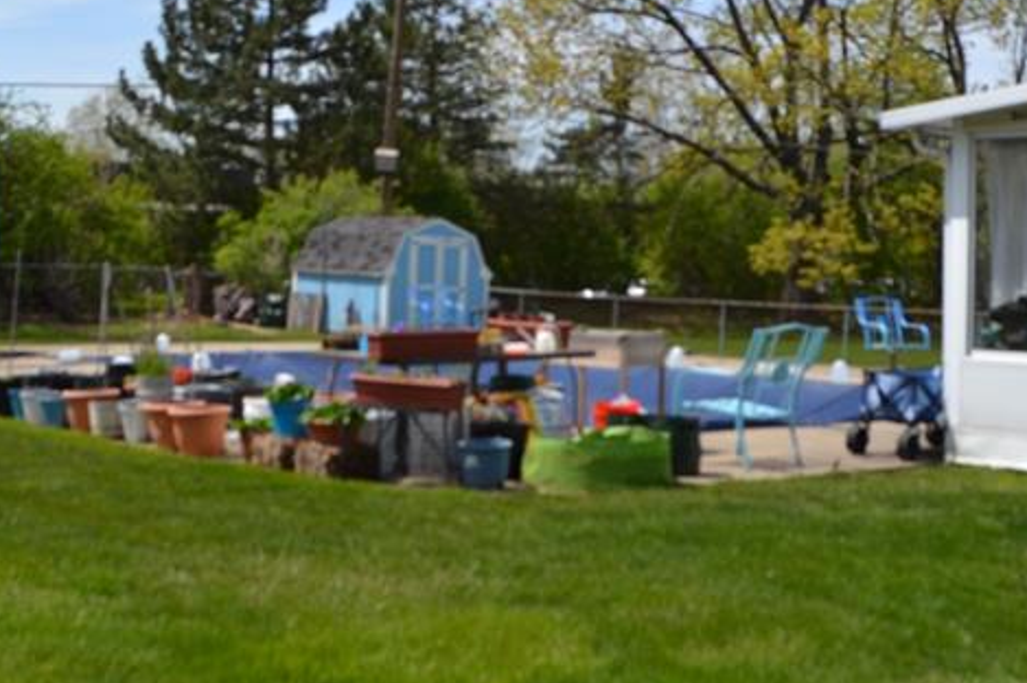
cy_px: 256
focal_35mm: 59
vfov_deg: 22.9
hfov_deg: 33.9
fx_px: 1682
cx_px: 613
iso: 100
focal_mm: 18
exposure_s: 1/250
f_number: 8
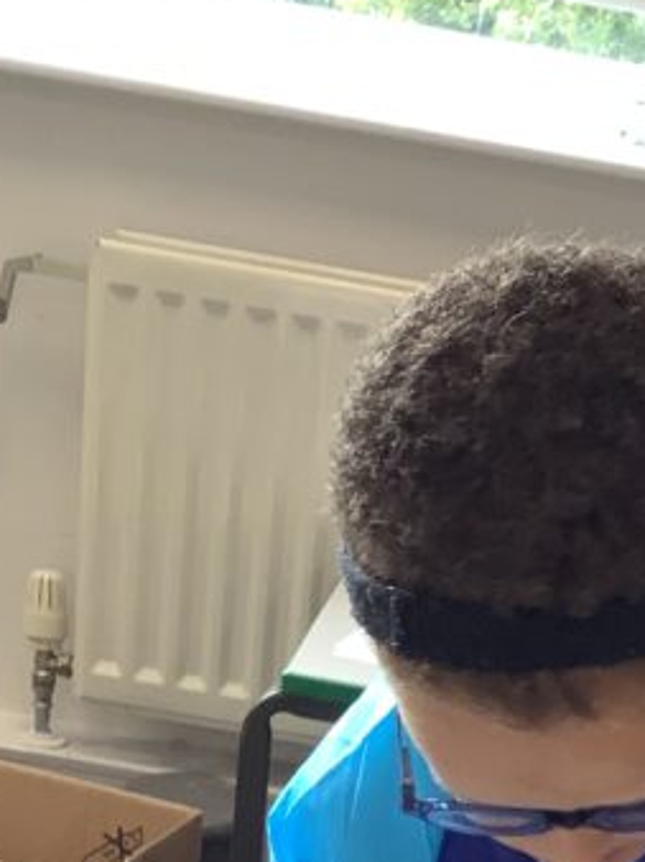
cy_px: 1227
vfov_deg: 18.8
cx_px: 614
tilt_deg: -28.1
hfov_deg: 15.5
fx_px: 2338
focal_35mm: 94
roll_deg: -10.3
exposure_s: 1/50
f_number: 2.4
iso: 50
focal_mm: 3.3
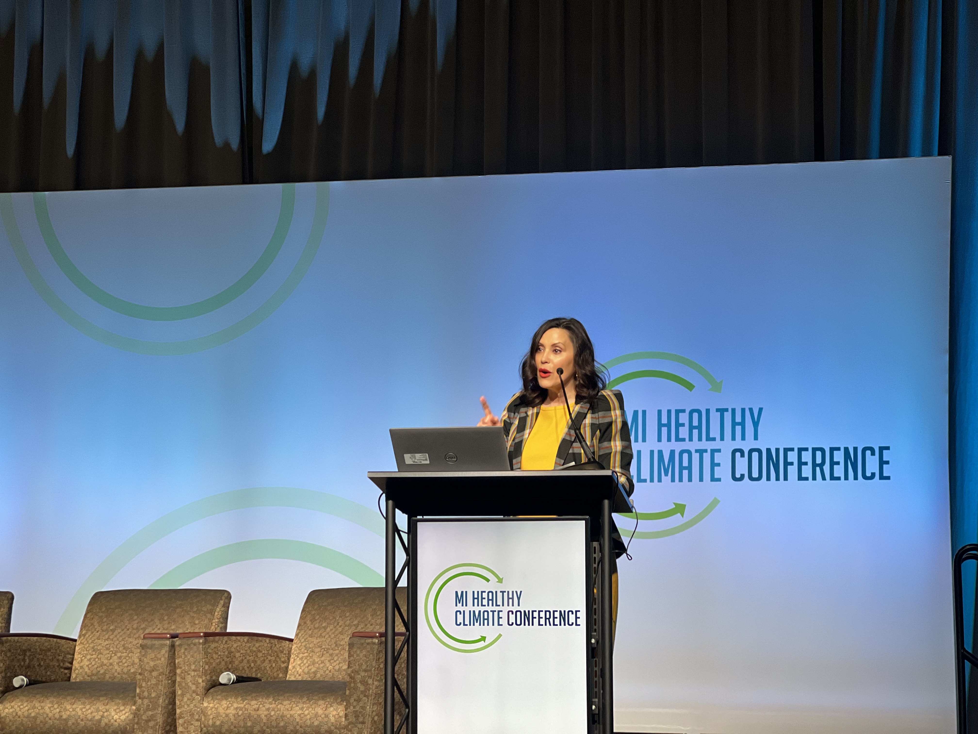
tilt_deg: +7.8
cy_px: 367
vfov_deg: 19.1
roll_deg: +0.3
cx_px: 489
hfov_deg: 25.3
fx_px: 2175
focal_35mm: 77
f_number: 2.8
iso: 160
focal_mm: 9
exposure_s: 1/45
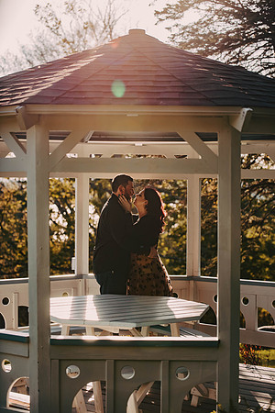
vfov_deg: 28.8
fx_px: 802
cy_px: 206
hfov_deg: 19.5
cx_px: 138
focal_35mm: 70
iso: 400
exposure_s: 1/2500
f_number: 2.8
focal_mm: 70
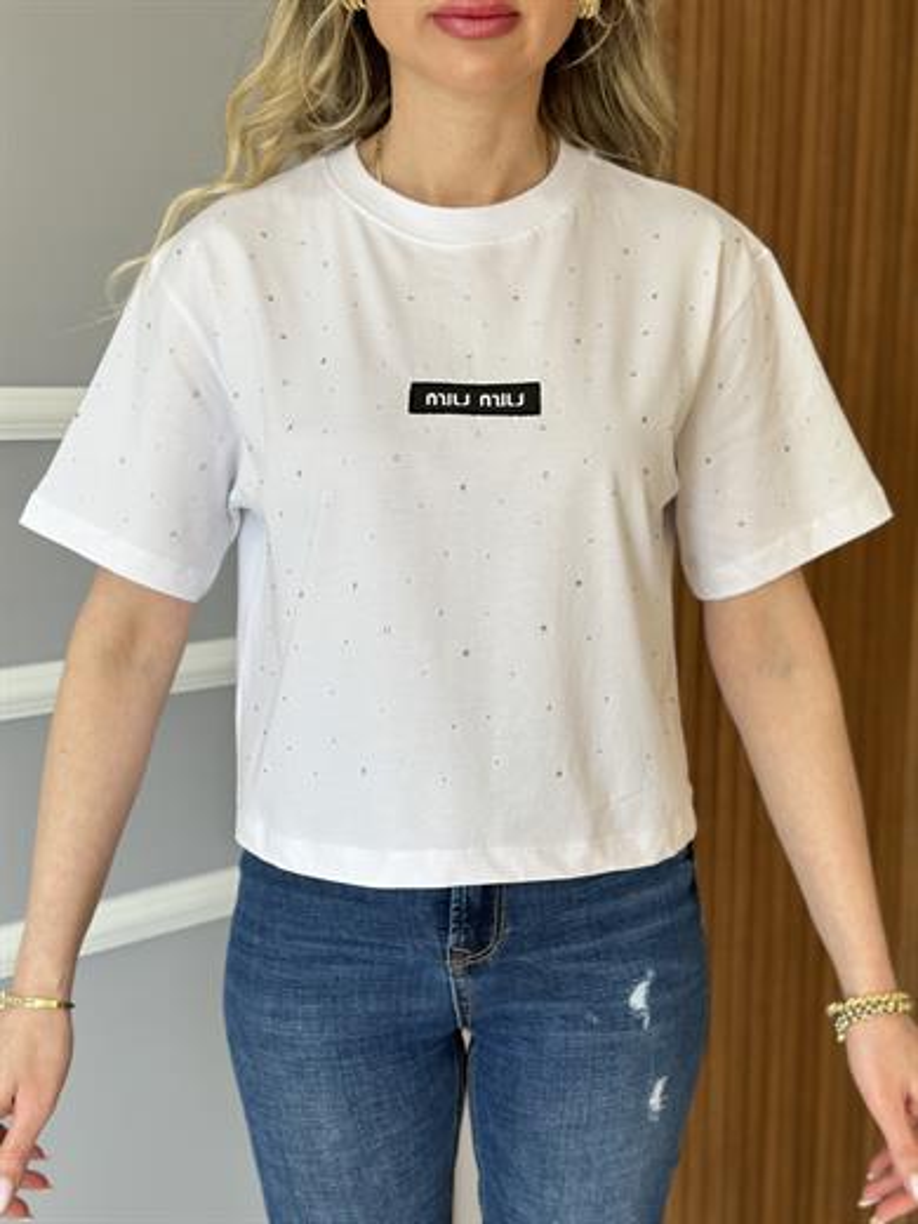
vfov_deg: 39.7
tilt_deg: -8.7
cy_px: 612
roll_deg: -1.0
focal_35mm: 48
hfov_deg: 30.3
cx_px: 459
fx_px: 1697
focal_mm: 6.86
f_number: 1.78
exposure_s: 1/258
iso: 80
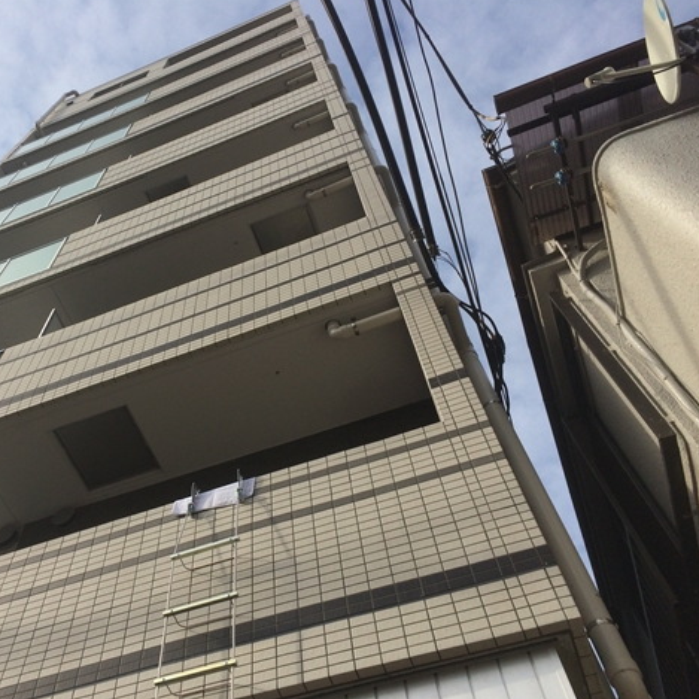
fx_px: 800
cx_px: 228
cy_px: 350
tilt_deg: +63.7
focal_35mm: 35
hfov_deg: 46.4
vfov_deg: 47.2
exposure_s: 1/2283
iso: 32
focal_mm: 4.15
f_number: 2.2
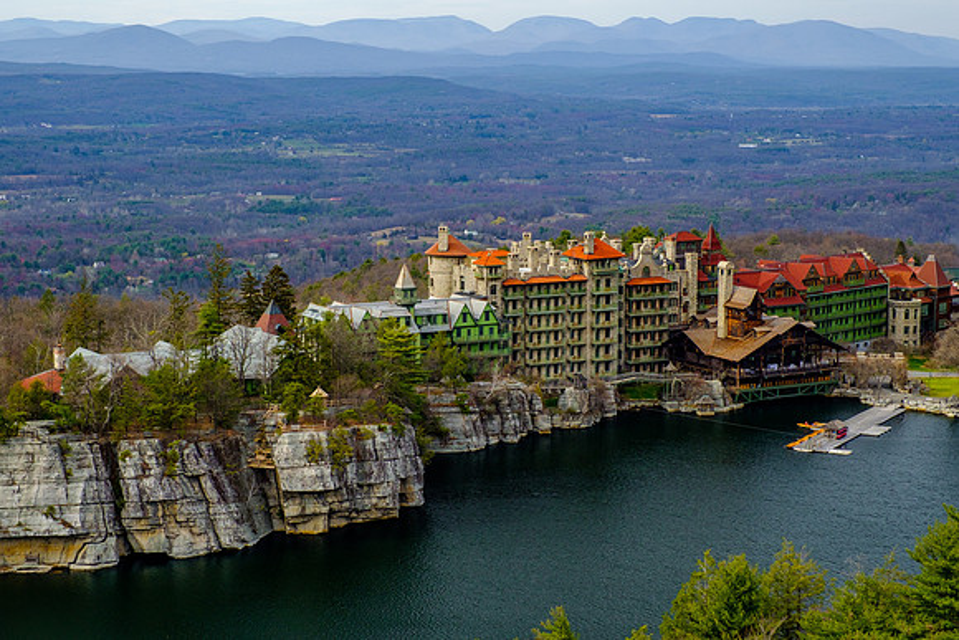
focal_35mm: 73
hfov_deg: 27.6
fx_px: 1950
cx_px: 465
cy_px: 324
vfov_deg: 18.6
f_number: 8
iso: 200
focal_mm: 47
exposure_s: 1/220
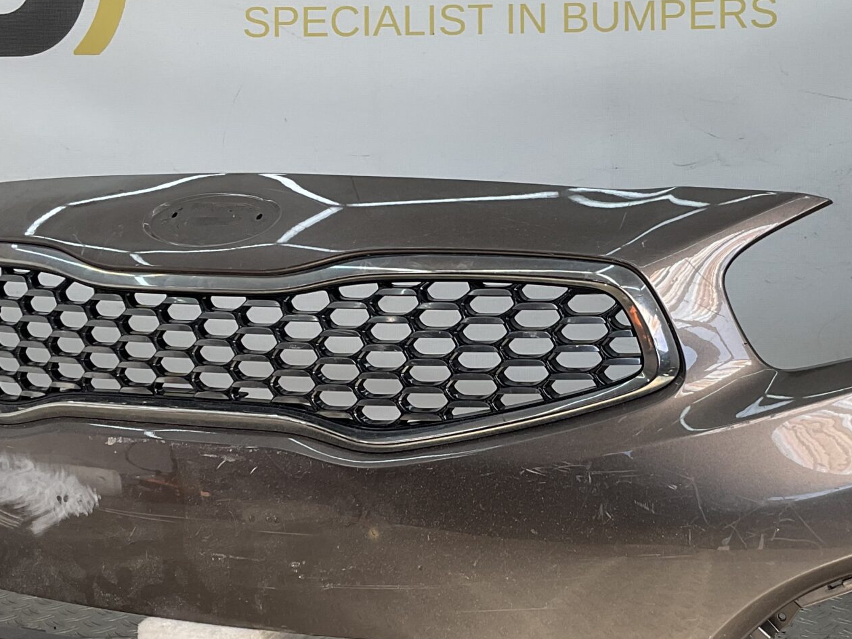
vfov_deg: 24.8
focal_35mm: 59
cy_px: 349
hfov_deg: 32.5
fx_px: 1452
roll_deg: -0.2
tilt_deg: -8.9
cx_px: 547
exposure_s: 1/247
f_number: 1.8
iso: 16
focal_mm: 3
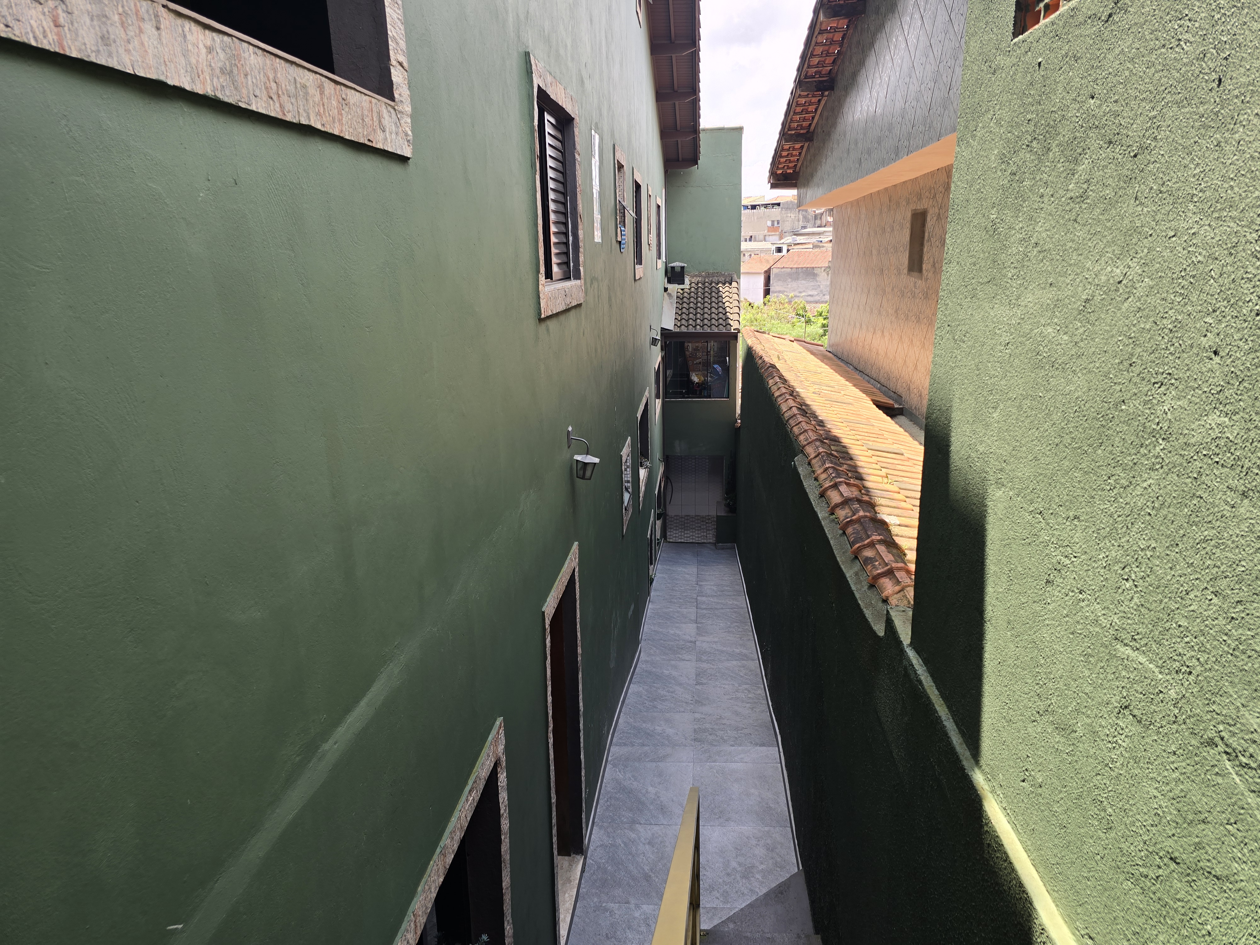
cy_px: 472
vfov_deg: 58.9
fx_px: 837
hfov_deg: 73.9
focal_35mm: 23
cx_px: 630
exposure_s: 1/196
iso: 12
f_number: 1.7
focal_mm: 6.3
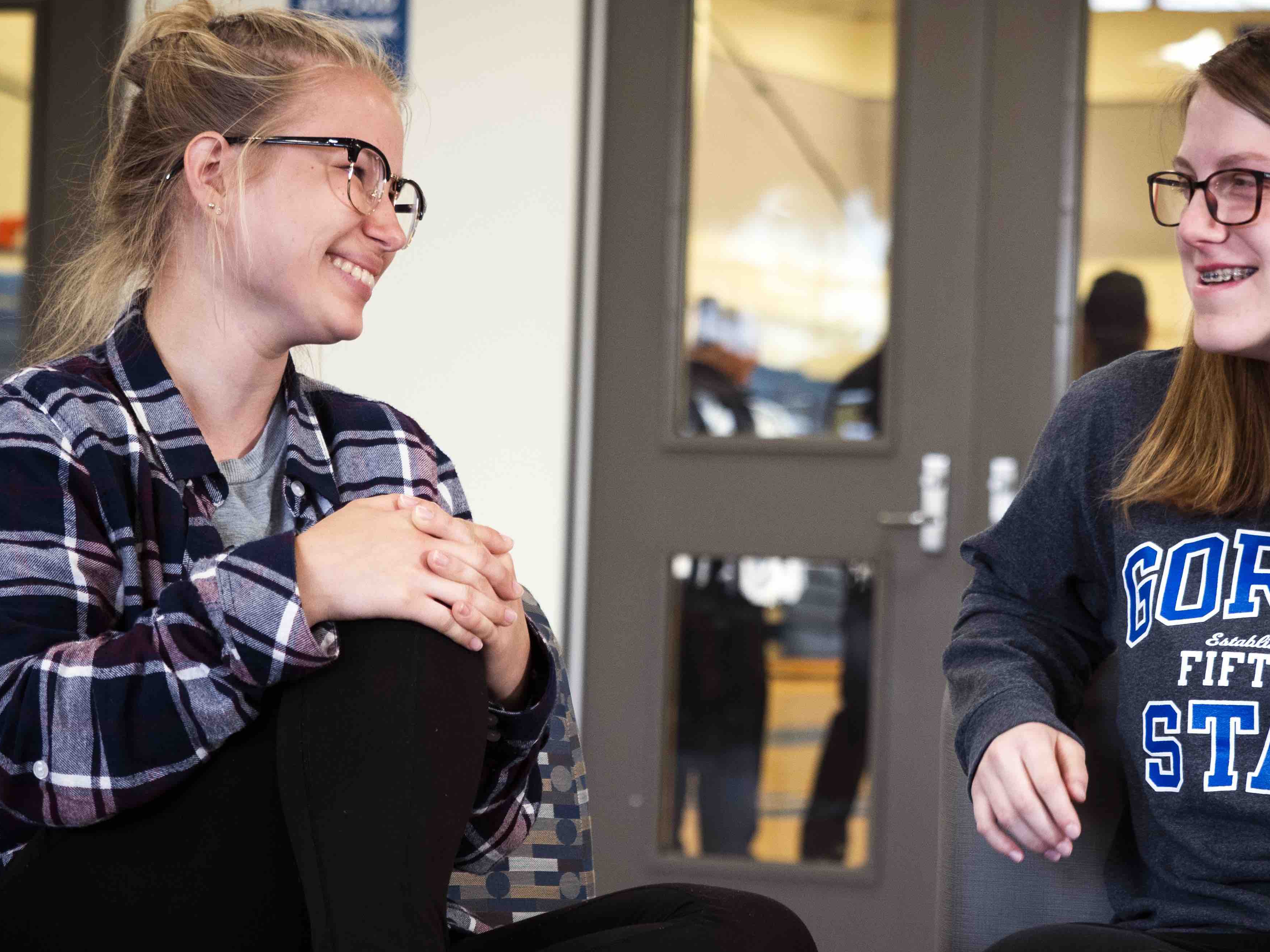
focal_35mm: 118
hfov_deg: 16.7
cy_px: 521
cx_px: 703
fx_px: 4329
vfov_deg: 12.6
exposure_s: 1/60
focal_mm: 40
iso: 640
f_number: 2.8
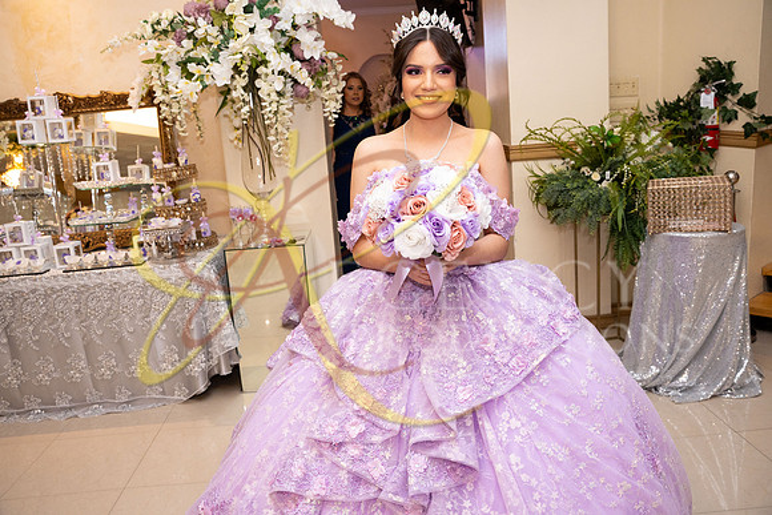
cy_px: 258
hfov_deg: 61.9
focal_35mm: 30
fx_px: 643
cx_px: 386
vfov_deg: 43.6
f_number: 5.6
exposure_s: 1/125
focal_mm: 30
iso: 3200
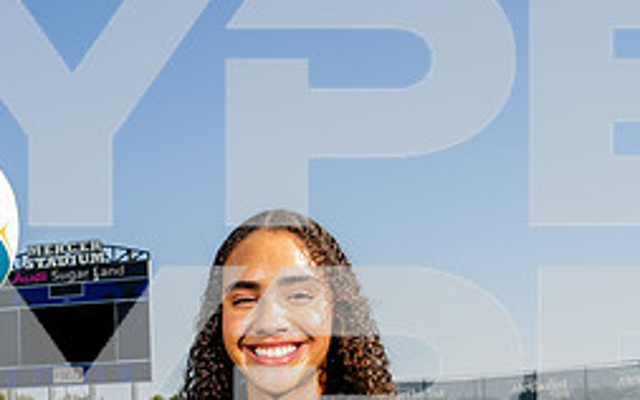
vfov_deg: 22.2
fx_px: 977
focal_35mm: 56
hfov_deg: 35.7
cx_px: 185
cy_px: 401
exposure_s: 1/125
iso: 50
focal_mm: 24
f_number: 7.1
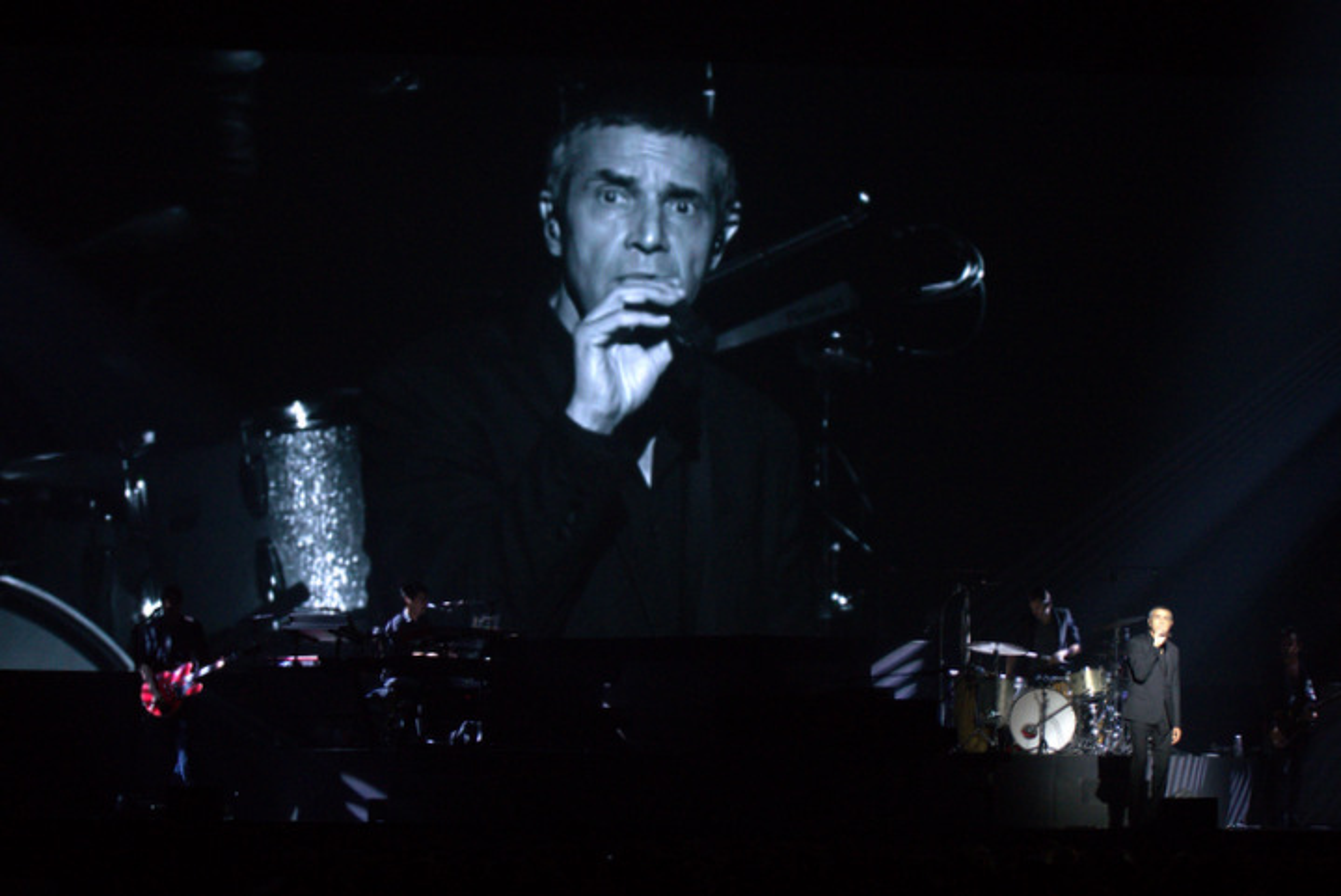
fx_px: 3913
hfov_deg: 19.4
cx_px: 670
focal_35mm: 105
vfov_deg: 13.1
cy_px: 448
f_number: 2.8
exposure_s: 1/60
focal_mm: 70
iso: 720
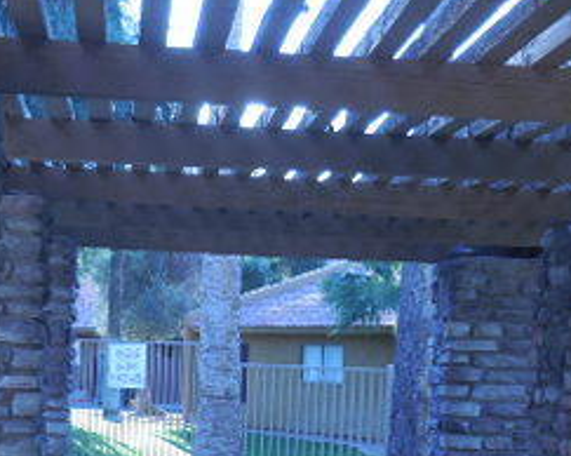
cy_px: 477
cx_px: 249
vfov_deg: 14.6
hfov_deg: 18.6
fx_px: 1739
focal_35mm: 103
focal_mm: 7.1
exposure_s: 1/125
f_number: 3.6
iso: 125
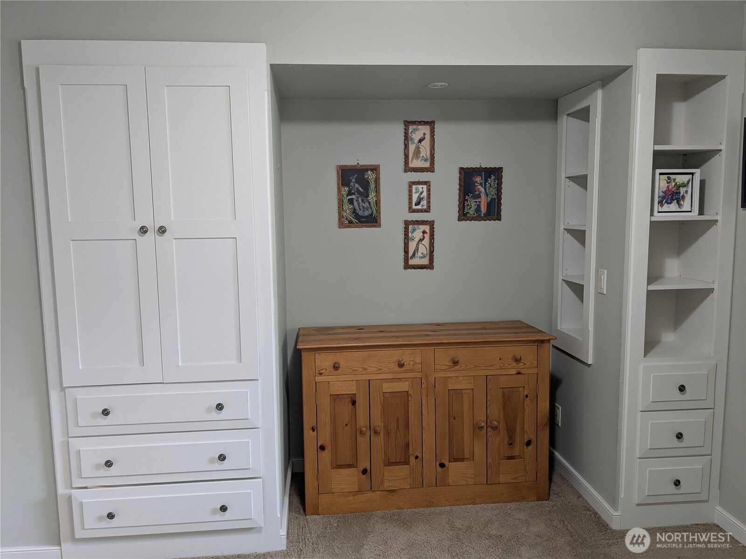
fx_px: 582
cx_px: 373
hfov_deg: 65.3
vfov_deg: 51.4
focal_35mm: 27
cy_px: 280
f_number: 1.73
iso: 91
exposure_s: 1/24
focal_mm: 4.38
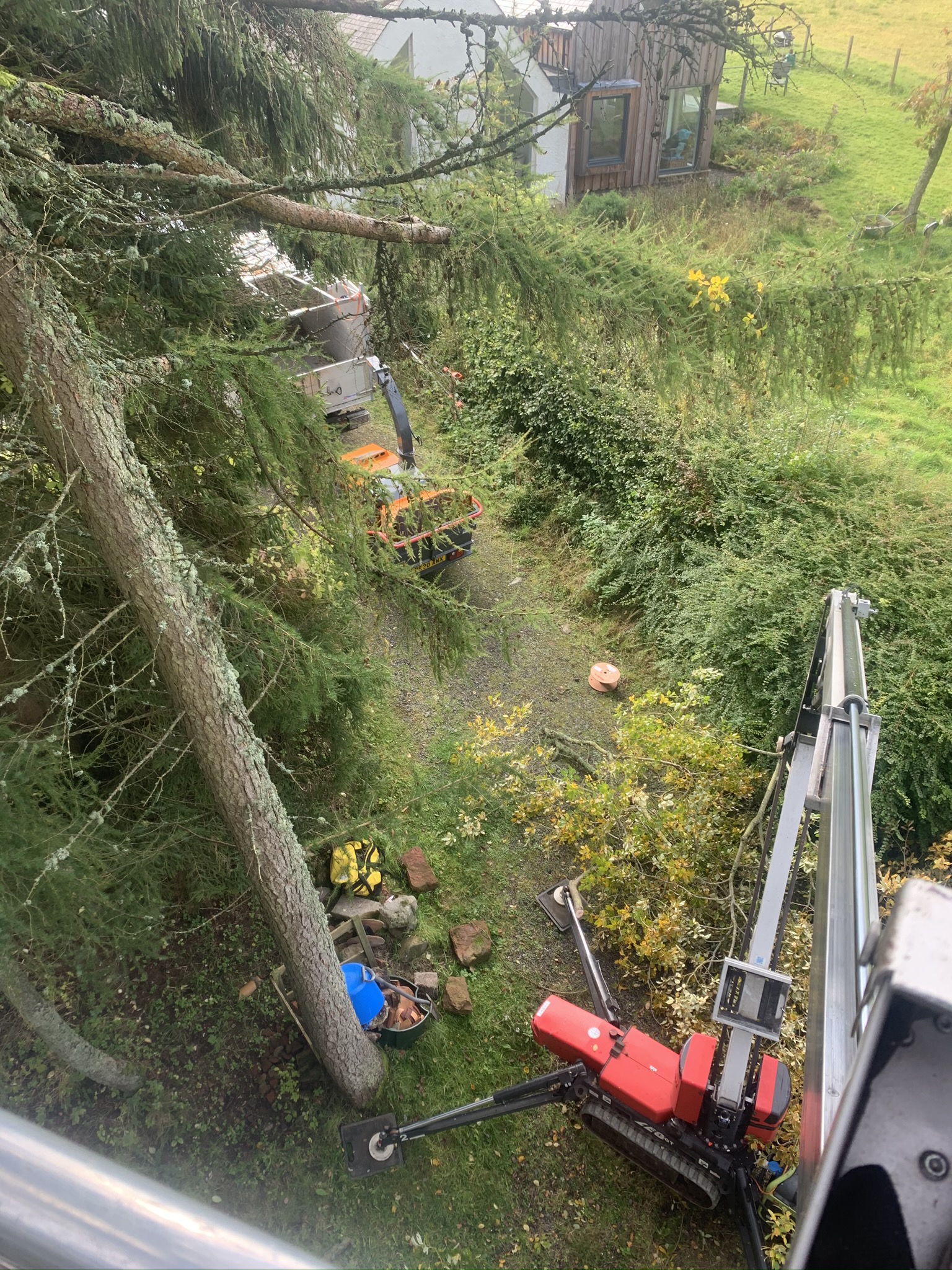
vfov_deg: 67.3
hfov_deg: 53.1
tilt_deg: -36.0
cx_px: 476
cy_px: 635
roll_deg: -1.3
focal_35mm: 26
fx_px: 953
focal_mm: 4.25
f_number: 1.8
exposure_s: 1/122
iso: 25
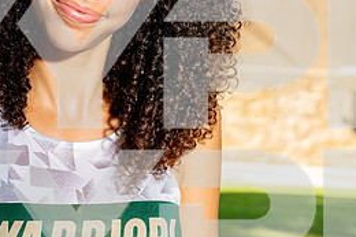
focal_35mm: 119
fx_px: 1176
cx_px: 139
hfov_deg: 17.2
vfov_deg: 11.5
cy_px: 55
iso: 160
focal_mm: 47
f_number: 5
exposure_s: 1/250
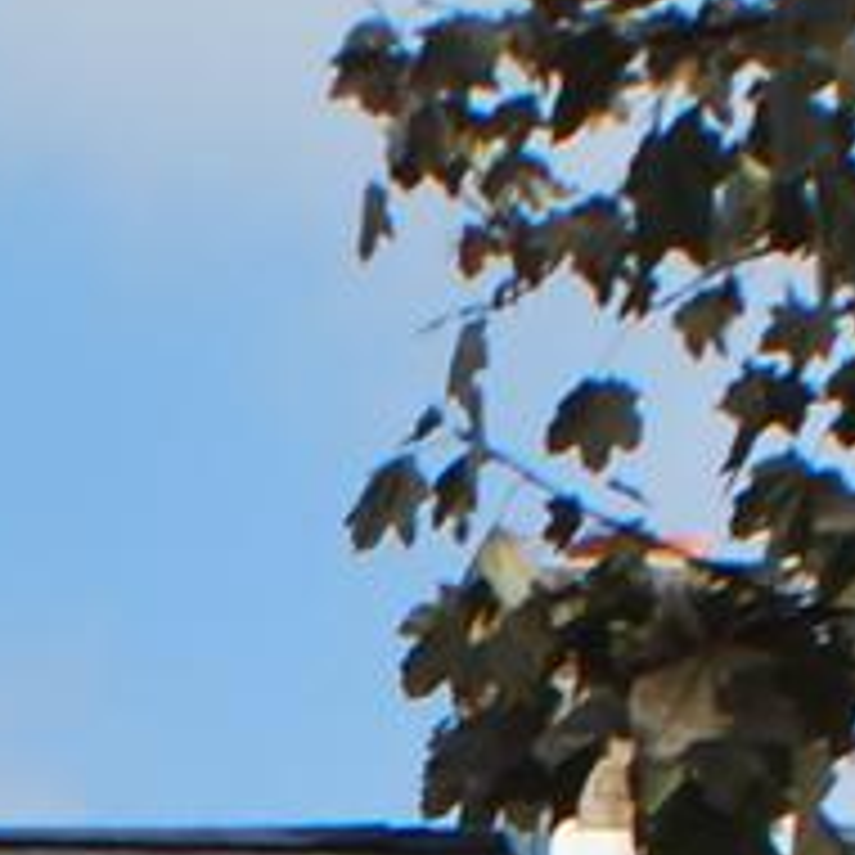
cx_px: -850
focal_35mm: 400
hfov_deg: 4.3
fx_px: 11166
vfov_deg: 4.2
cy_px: 2516
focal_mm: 29
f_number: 8
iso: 100
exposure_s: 1/200
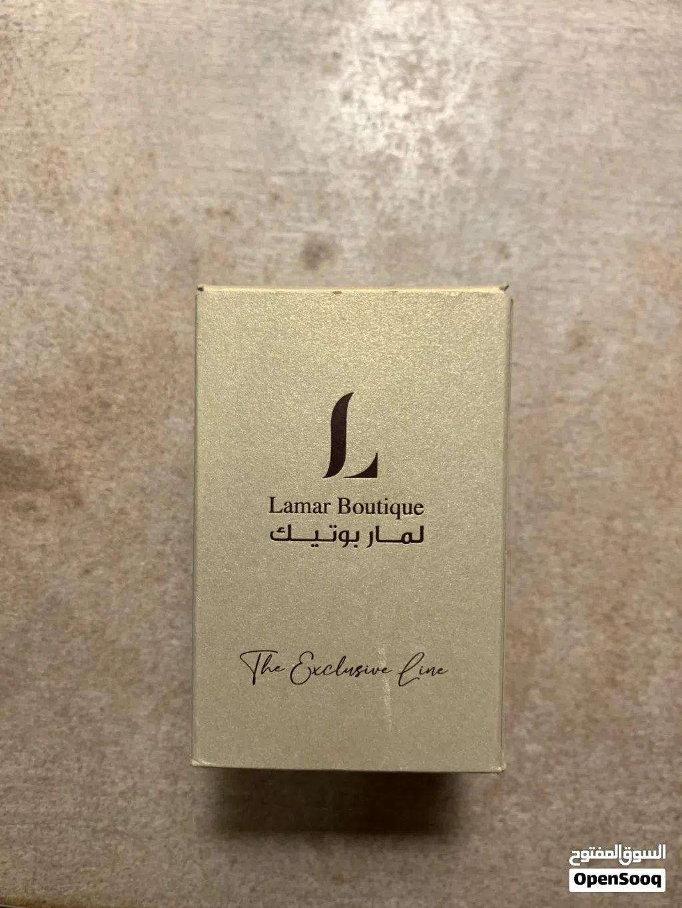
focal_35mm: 26
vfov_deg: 67.3
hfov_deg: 53.1
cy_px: 454
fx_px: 683
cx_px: 341
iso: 80
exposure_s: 1/100
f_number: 1.8
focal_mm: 4.25
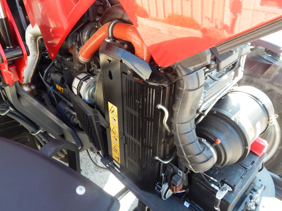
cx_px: 134
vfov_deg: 52.9
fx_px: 212
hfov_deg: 67.3
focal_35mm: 26
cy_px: 91
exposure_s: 1/100
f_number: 3
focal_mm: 4
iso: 125
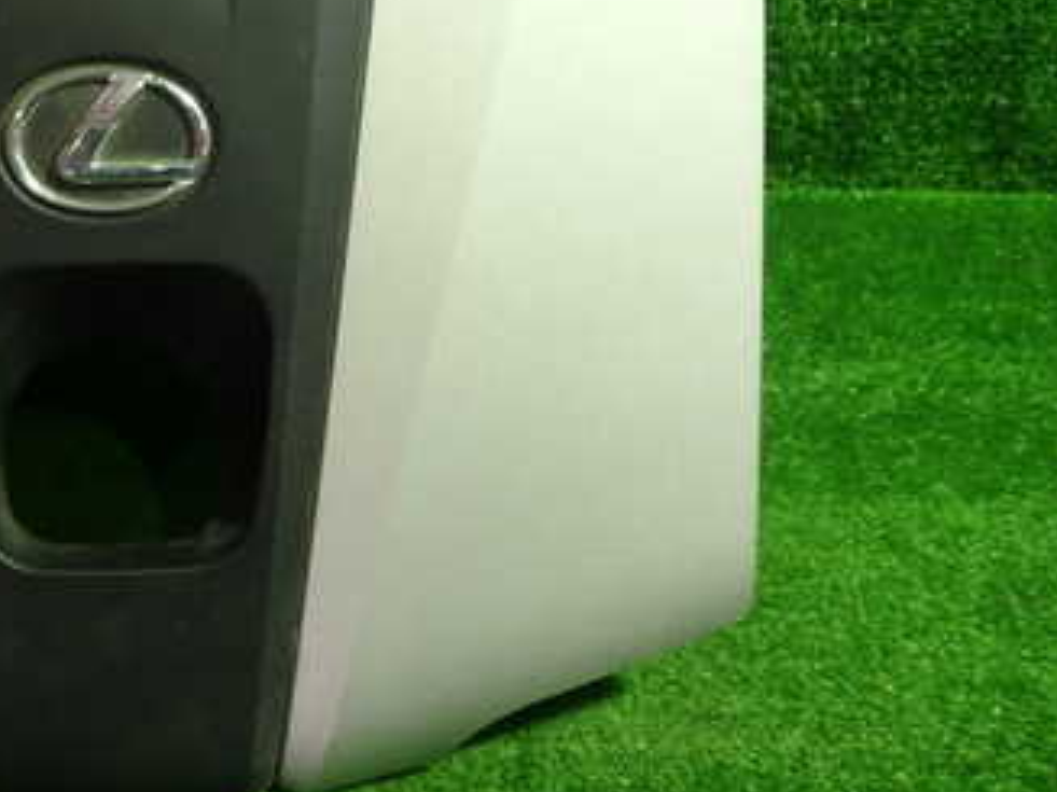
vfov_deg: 26.1
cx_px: 103
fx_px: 1679
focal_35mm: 55
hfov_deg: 33.1
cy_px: 158
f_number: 2.3
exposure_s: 1/30
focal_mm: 5.4
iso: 200
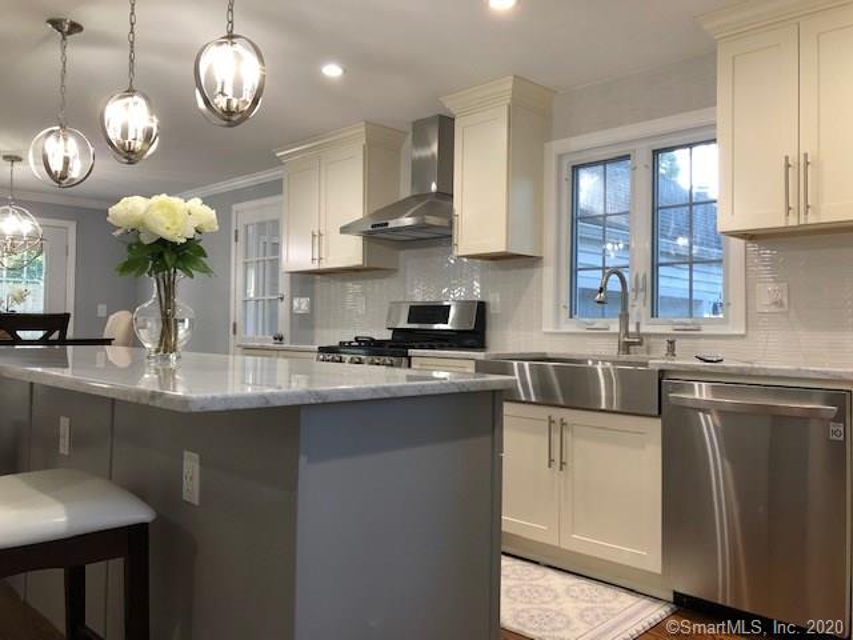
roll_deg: -0.6
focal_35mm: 28
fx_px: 690
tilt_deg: +1.7
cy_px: 320
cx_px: 426
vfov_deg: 49.7
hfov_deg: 63.4
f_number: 1.8
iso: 32
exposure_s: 1/30
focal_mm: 4
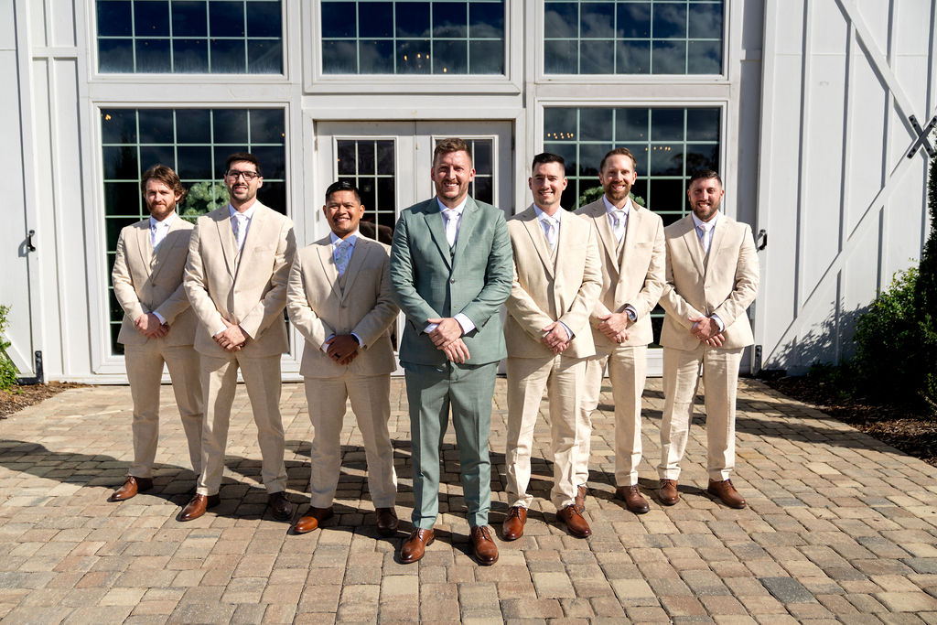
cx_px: 468
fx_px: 795
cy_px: 312
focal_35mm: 31
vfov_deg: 42.9
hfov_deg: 61.0
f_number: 2.8
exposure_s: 1/4000
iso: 100
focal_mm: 30
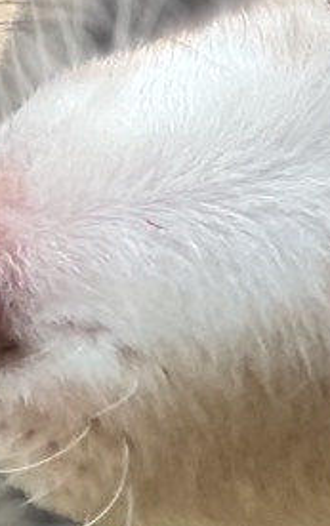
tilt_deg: -11.2
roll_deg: +1.1
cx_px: -8
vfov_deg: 4.4
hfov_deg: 2.8
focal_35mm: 473
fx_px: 6792
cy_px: 173
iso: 100
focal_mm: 9
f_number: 2.8
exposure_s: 1/121
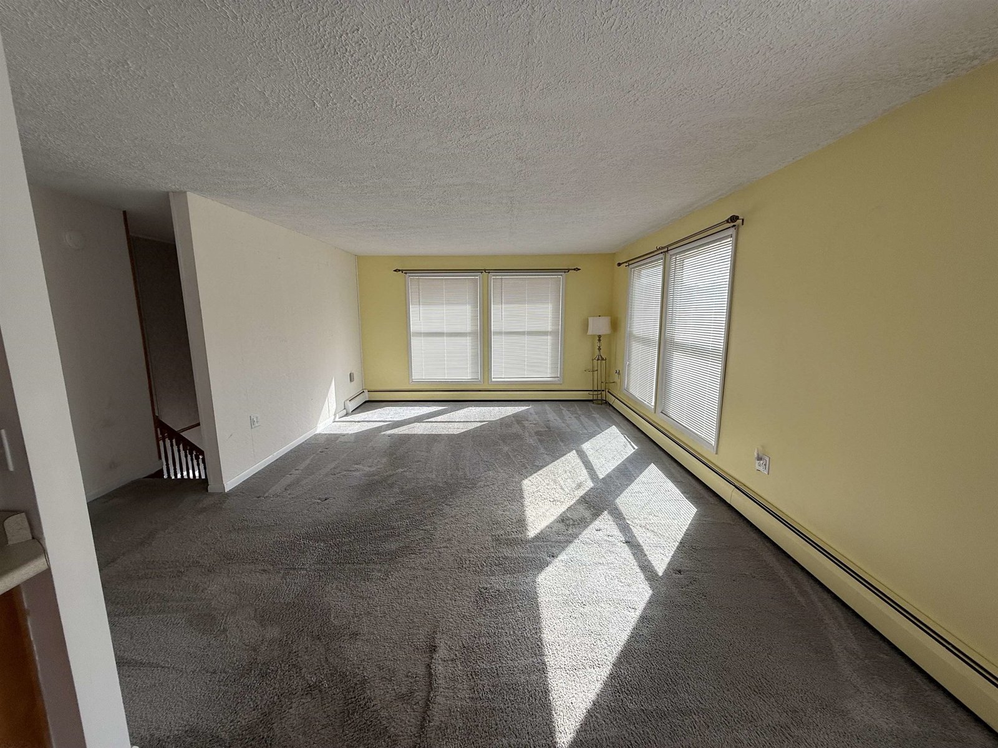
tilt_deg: -8.9
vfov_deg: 85.7
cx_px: 499
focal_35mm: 14
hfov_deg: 102.1
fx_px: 404
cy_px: 374
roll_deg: -0.4
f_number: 2.2
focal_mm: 2.22
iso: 50
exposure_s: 1/242
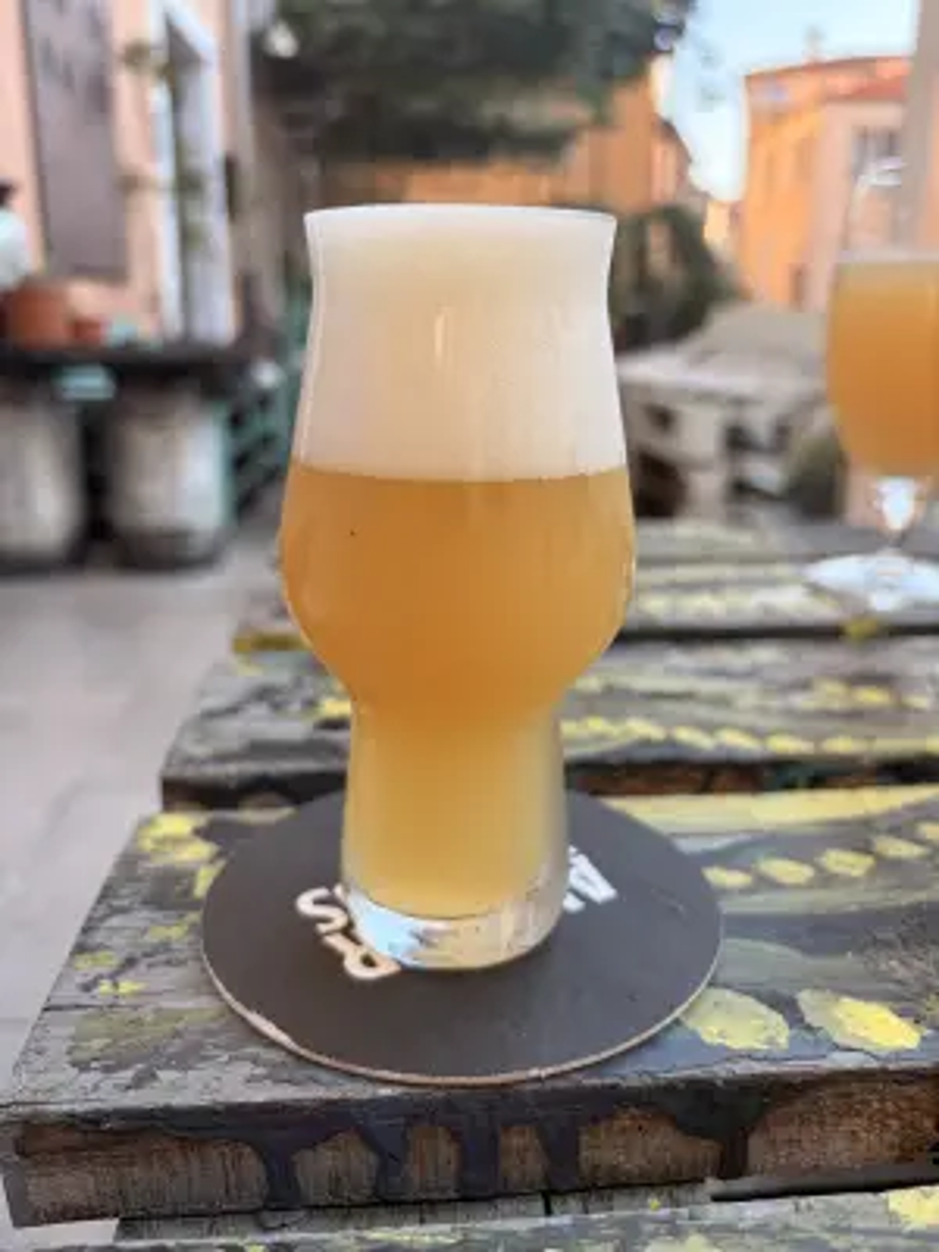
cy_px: 626
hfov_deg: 53.1
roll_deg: -0.5
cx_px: 470
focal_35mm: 26
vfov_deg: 67.3
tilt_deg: -17.0
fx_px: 940
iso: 40
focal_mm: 5.96
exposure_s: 1/285
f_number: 1.6
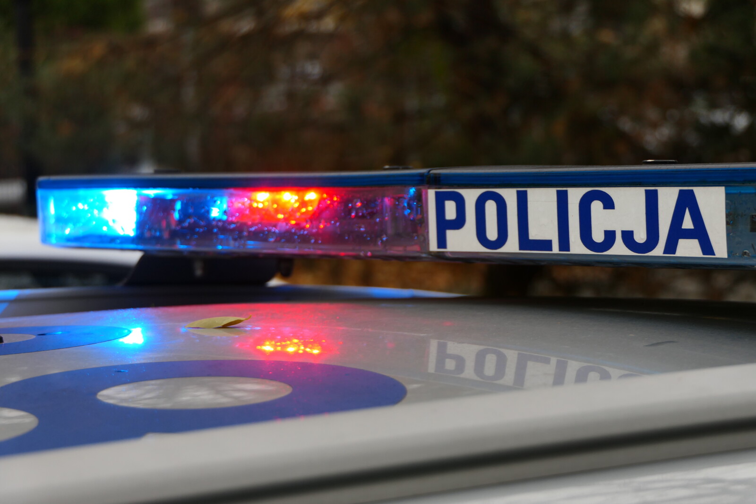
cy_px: 252
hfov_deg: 17.6
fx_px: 2436
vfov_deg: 11.8
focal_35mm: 116
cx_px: 378
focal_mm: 42.2
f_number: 4.2
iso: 125
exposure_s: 1/100
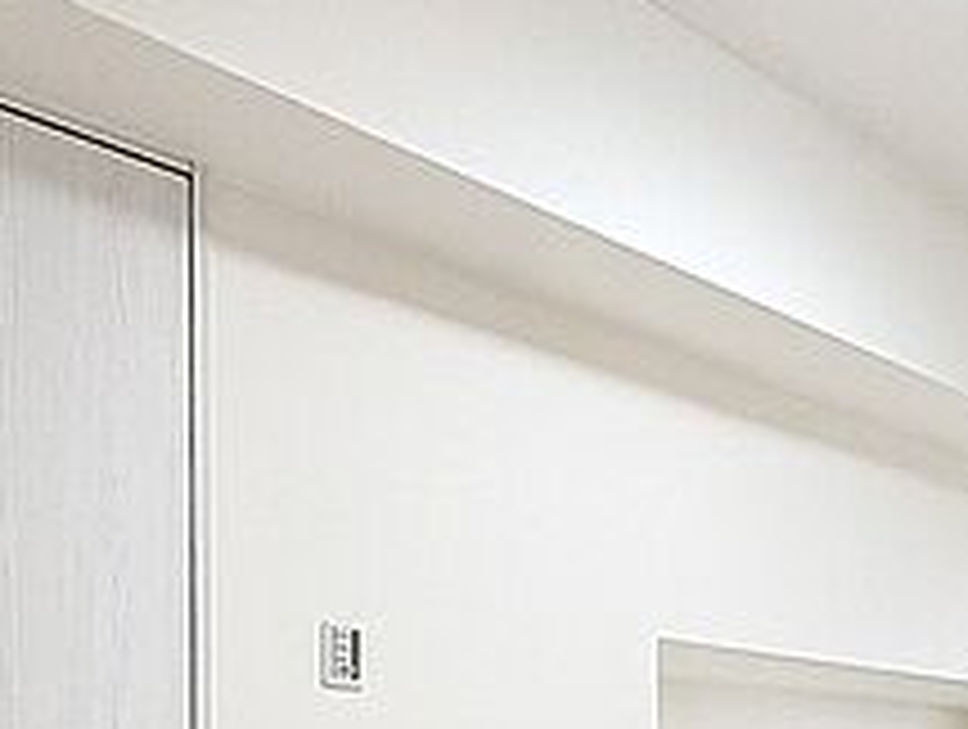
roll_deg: +1.1
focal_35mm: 39
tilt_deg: +0.8
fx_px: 1092
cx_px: 837
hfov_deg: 44.3
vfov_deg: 31.9
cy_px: 832
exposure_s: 1/103
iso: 125
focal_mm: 2.22
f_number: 2.2
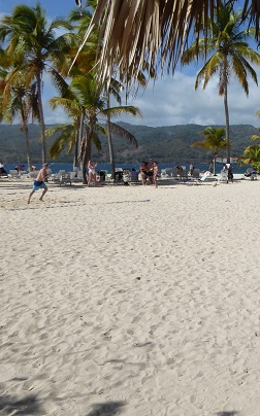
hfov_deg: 28.3
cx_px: 270
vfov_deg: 47.1
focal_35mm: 42
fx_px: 477
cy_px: 176
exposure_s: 1/2000
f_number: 3.3
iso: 125
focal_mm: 4.3
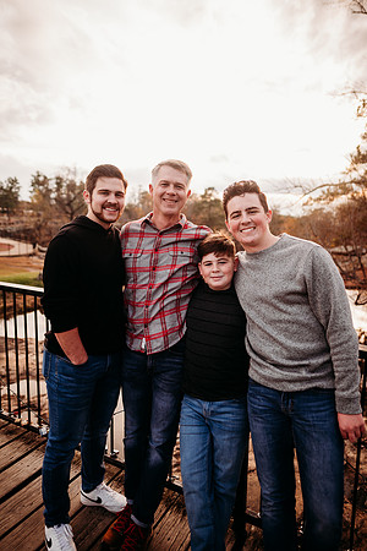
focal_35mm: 24
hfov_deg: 53.1
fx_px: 367
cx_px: 184
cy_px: 276
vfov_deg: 73.7
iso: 125
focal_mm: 24
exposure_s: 1/400
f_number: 2.2
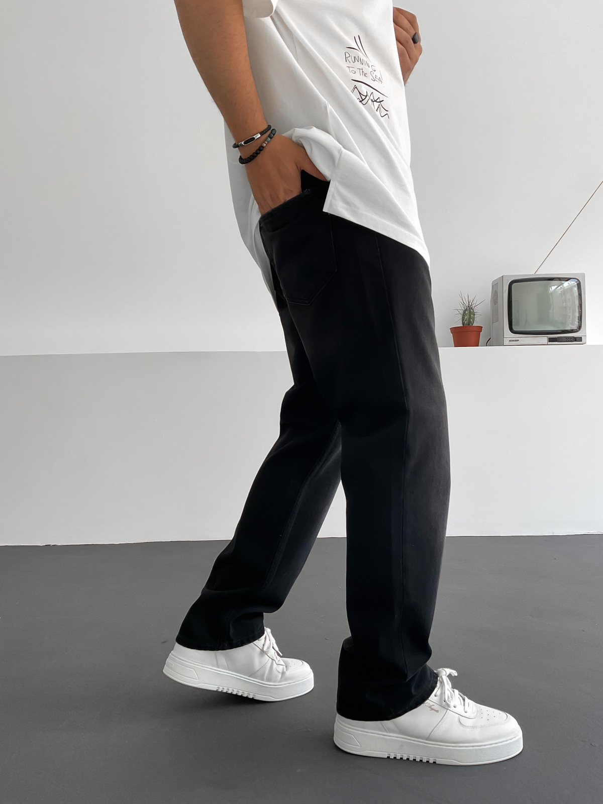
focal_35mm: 29
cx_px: 302
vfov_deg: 61.7
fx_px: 674
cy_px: 402
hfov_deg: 48.2
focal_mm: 3
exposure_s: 1/120
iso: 40
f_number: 1.8
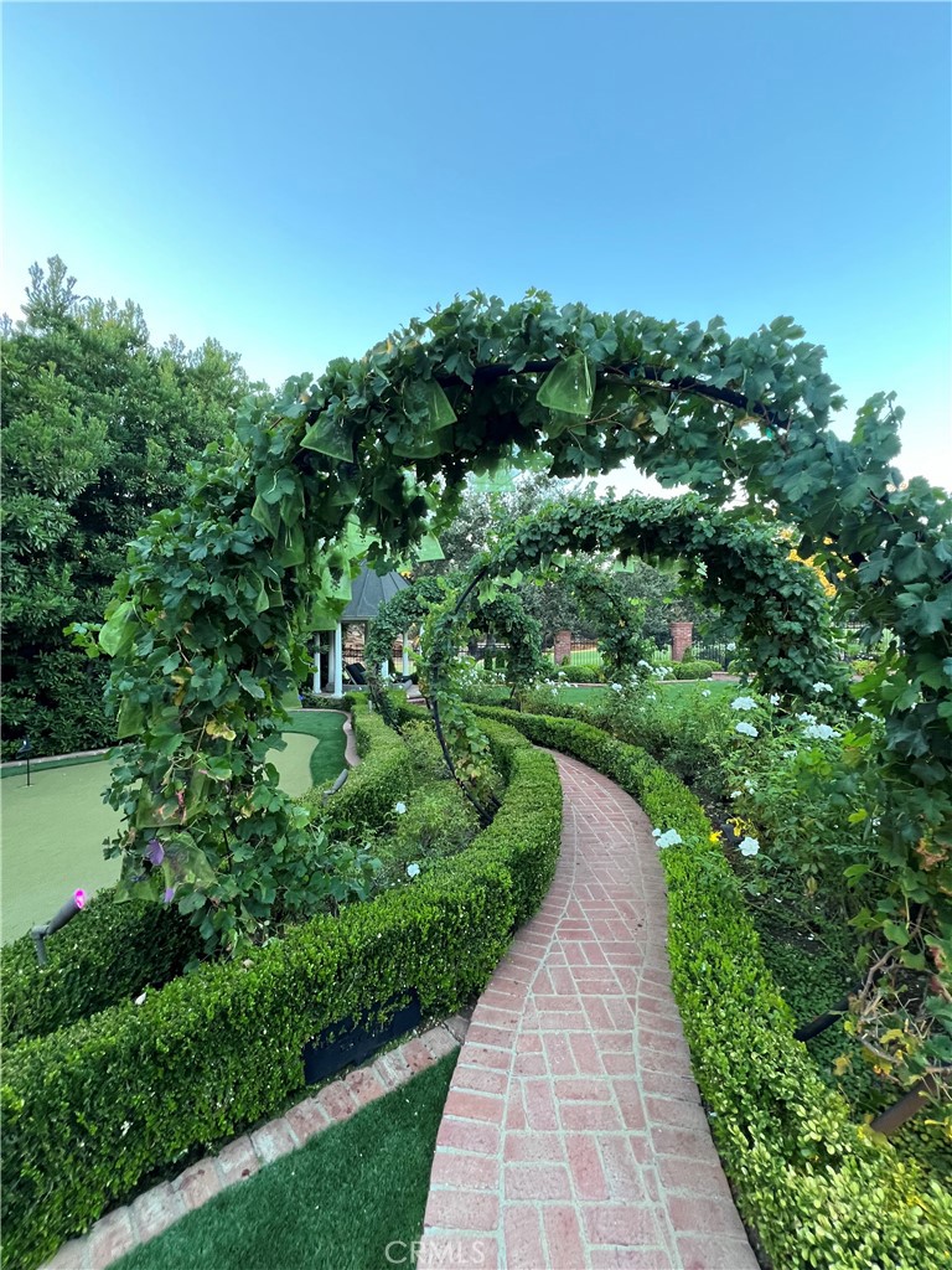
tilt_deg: +0.8
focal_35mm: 13
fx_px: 477
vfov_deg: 106.2
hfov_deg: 89.9
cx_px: 476
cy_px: 635
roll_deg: -0.7
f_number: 1.8
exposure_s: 1/99
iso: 200
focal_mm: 1.57
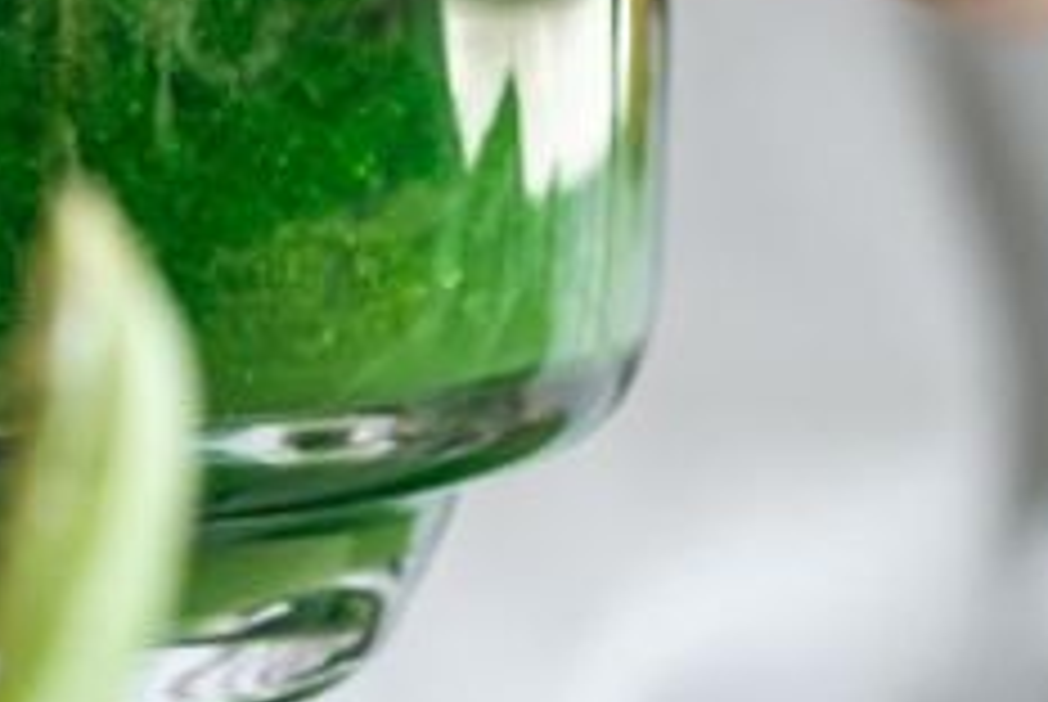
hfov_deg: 3.9
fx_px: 15484
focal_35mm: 531
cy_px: -1197
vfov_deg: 2.6
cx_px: 243
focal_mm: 55
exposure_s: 1/30
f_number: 5.6
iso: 1400
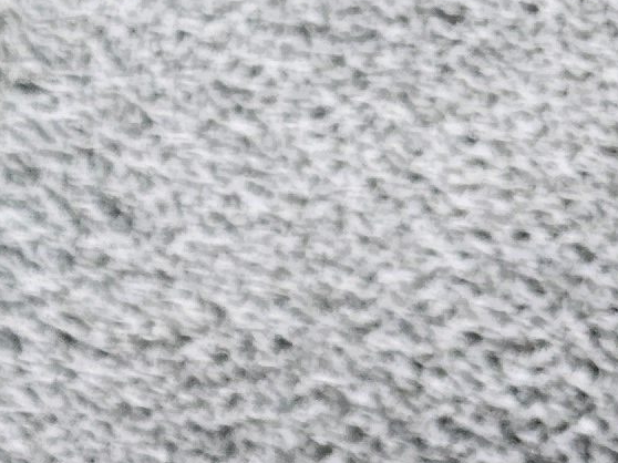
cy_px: 1064
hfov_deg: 9.4
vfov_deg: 8.3
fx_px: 2944
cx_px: -1227
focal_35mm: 165
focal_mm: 6.3
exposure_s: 1/120
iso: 200
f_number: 1.7
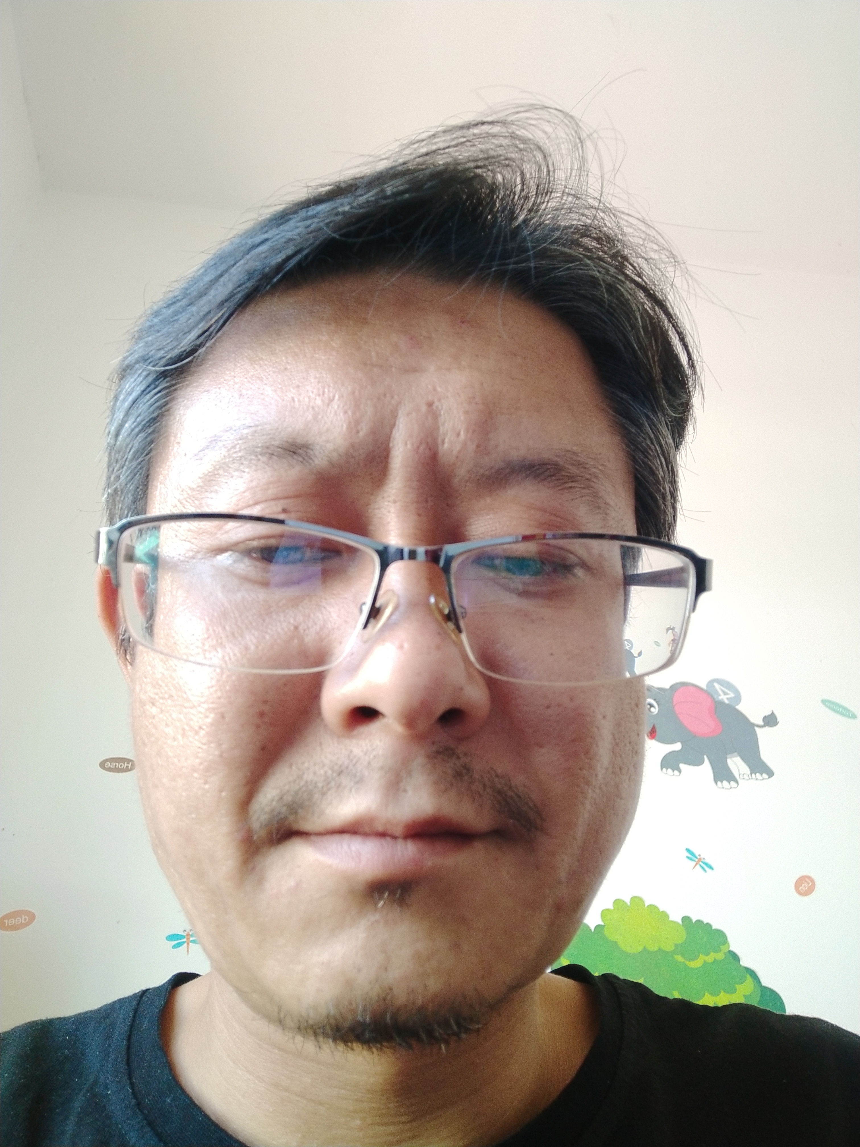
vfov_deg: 61.7
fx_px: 961
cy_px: 574
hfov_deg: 48.2
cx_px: 430
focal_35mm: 29
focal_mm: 3.87
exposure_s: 1/50
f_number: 2
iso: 85
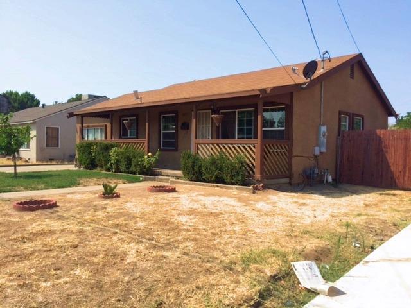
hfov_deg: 61.7
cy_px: 154
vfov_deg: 48.2
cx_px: 206
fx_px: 344
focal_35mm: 29
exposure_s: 1/2639
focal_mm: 4.15
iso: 32
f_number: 2.2
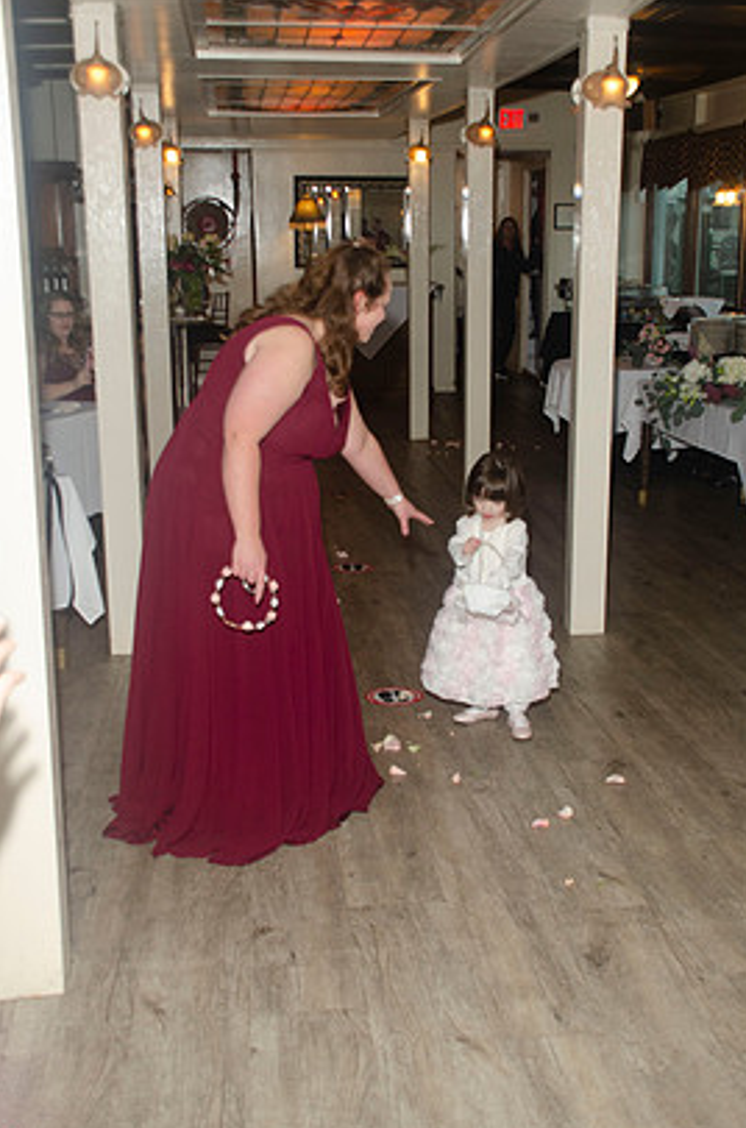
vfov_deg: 48.5
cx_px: 390
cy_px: 543
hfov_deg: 33.2
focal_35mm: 40
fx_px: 1250
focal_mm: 24
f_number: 3.8
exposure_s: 1/80
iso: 400
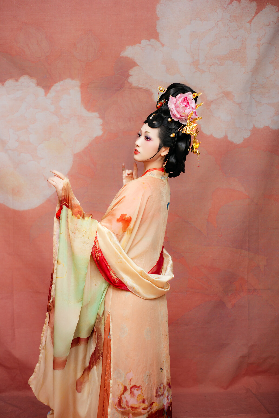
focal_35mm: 49
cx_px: 140
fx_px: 570
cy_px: 209
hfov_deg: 27.5
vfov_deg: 40.3
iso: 100
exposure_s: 1/160
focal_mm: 50
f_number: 2.8
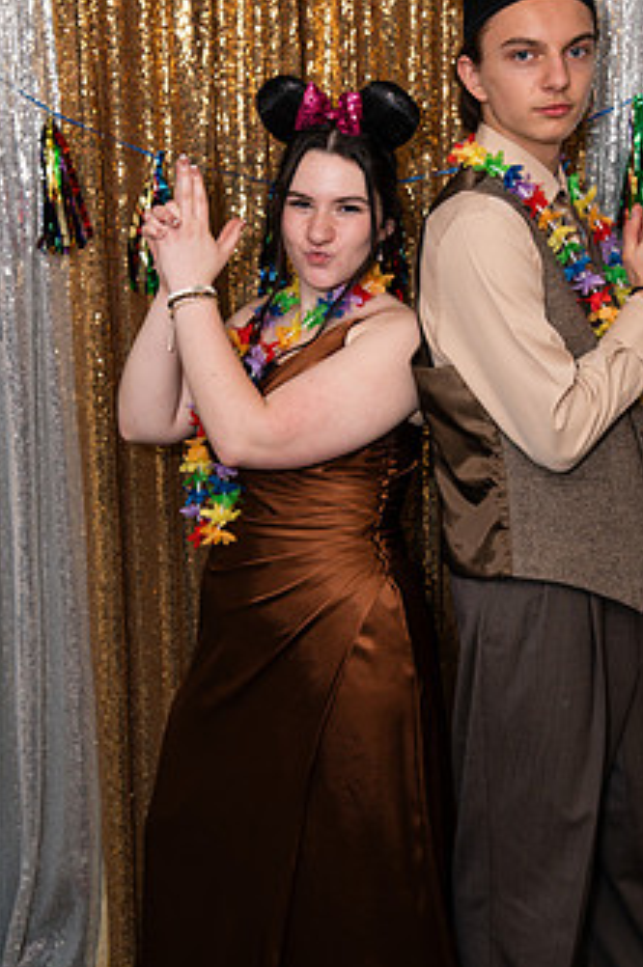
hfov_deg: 23.2
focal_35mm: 58
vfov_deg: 34.5
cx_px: 429
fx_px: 1557
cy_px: 457
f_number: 4
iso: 400
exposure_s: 1/250
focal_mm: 43
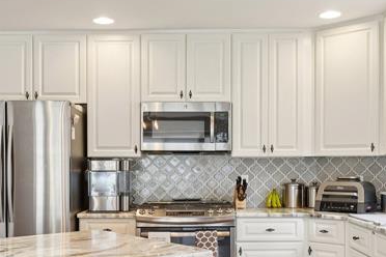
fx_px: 486
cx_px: 183
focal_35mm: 45
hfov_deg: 43.3
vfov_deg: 29.4
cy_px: 172
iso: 400
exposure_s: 1/15
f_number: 8
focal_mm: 11
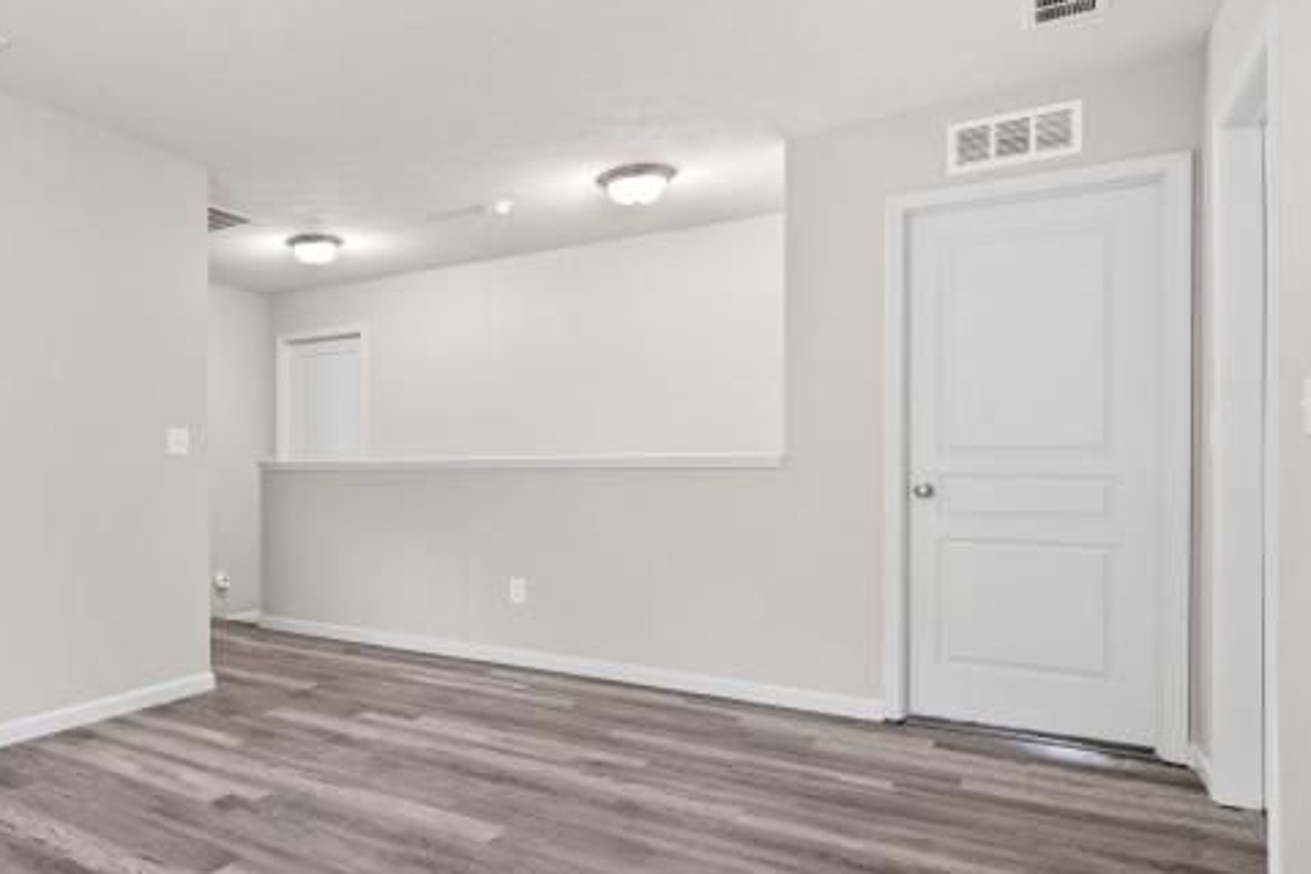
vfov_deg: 51.2
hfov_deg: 66.0
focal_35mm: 25
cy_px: 473
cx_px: 292
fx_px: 910
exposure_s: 1/15
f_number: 9
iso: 1000
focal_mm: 16
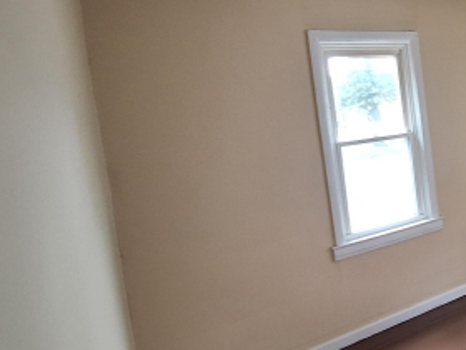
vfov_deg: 45.1
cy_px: 133
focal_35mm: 31
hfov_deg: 50.8
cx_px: 430
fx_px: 417
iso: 80
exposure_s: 1/40
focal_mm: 1.74
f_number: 2.2
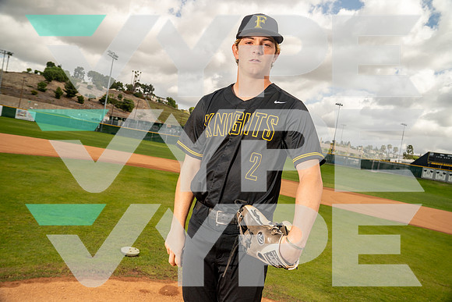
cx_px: 226
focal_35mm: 29
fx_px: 364
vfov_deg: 45.0
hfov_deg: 63.6
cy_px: 151
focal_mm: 29
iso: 100
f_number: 8
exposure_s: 1/250
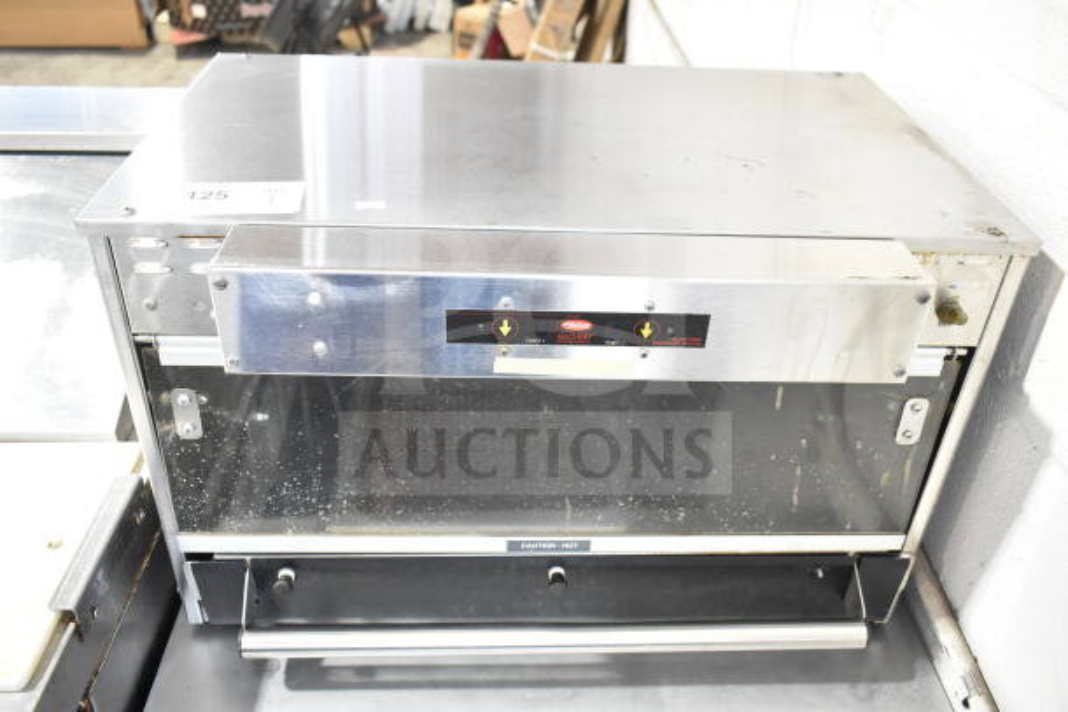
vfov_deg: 43.6
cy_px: 356
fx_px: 890
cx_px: 534
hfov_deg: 61.9
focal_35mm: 30
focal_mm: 20
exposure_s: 1/80
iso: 1600
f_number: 4.5
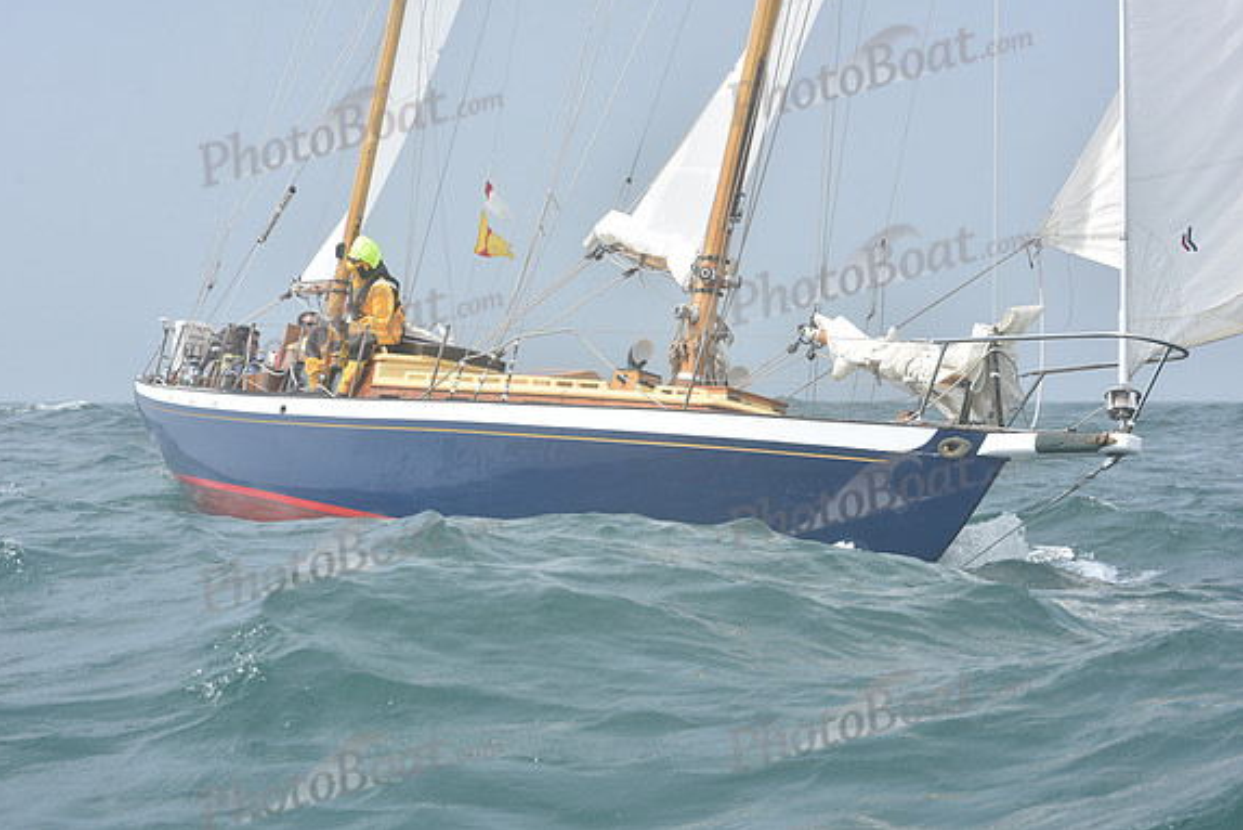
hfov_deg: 21.9
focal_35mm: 93
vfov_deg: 14.7
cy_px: 413
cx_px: 617
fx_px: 3212
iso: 320
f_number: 10
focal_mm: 92
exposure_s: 1/800
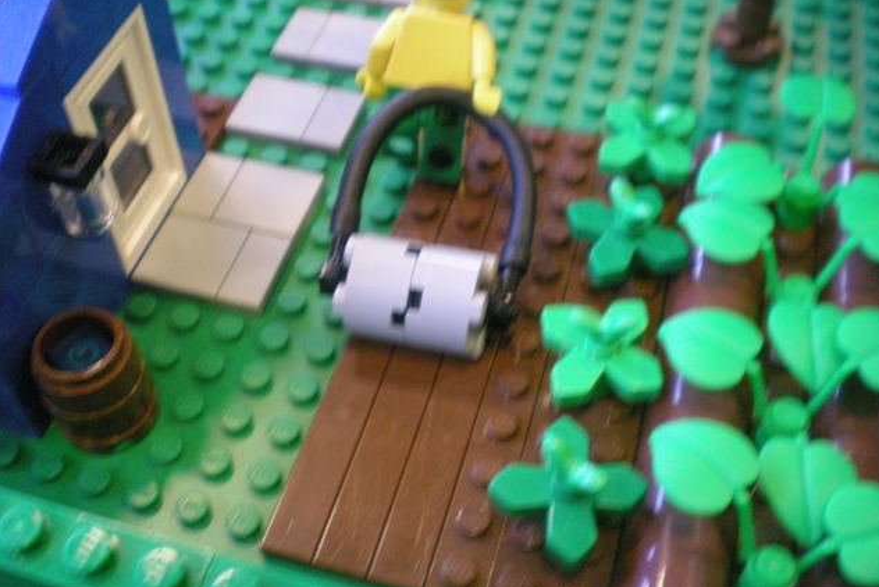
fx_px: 977
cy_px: 282
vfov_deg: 33.4
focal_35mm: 40
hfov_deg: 48.4
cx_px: 444
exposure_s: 1/11.4
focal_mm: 6.3
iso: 400
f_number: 3.1
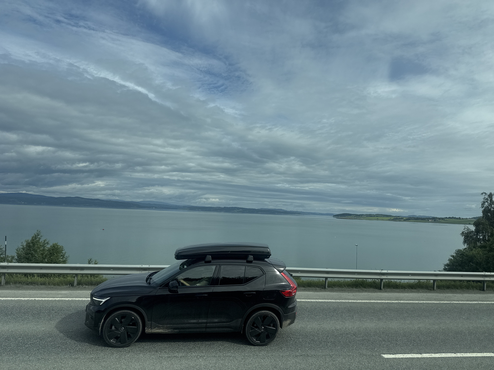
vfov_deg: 56.8
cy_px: 185
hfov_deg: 71.6
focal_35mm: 24
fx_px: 343
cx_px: 247
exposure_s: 1/7092
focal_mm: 6.76
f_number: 1.78
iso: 80
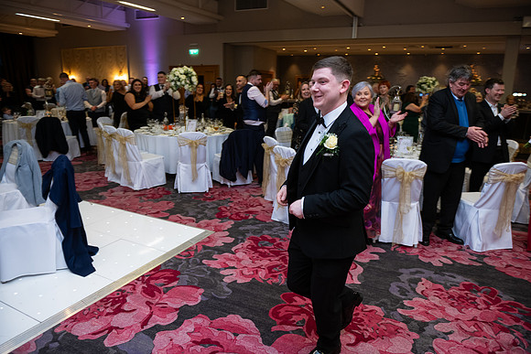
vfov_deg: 53.2
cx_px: 266
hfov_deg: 73.7
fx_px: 354
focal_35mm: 24
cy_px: 177
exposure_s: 1/160
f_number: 3.5
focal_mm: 24
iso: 800
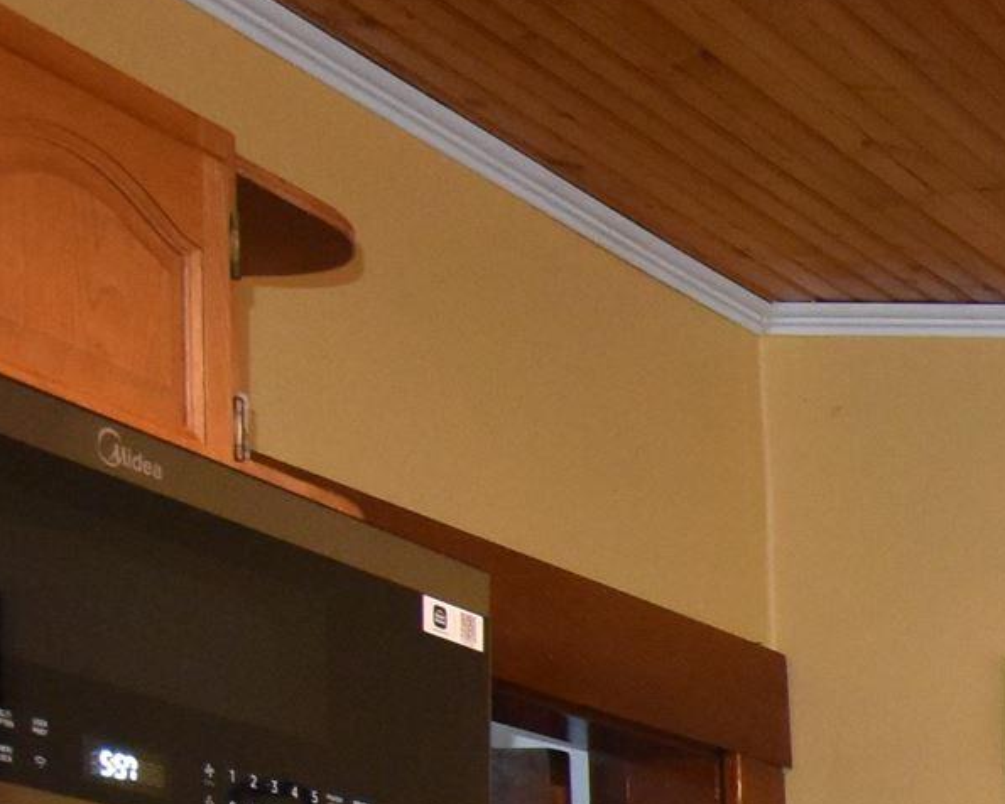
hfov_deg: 14.1
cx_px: 2390
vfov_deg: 14.2
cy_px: 1490
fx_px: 2808
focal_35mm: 94
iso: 2000
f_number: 5
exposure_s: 1/60
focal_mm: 13
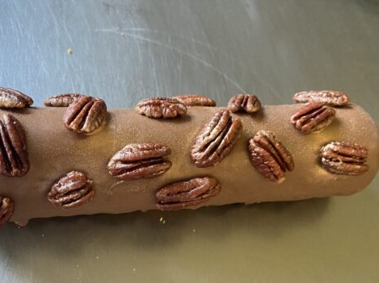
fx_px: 405
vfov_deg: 38.3
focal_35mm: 37
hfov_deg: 49.9
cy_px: 179
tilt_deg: -59.0
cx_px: 156
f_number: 1.8
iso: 500
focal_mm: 4.25
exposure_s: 1/46
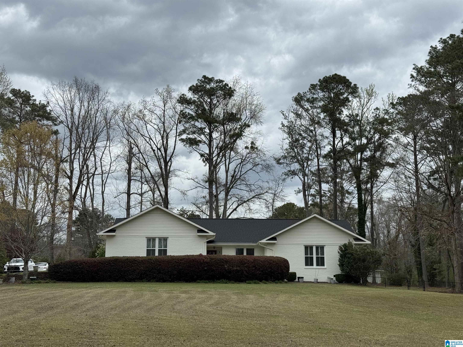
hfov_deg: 39.7
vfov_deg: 30.3
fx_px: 642
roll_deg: -0.5
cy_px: 174
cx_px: 232
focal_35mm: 48
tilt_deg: +10.8
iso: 64
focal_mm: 6.76
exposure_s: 1/3425
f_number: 1.78
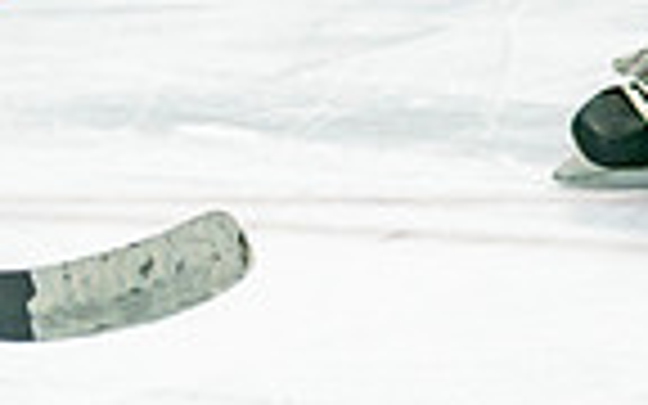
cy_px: -265
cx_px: 785
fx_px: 12256
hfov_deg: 3.0
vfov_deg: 1.9
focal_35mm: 694
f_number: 3.2
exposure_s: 1/640
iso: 320
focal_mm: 123
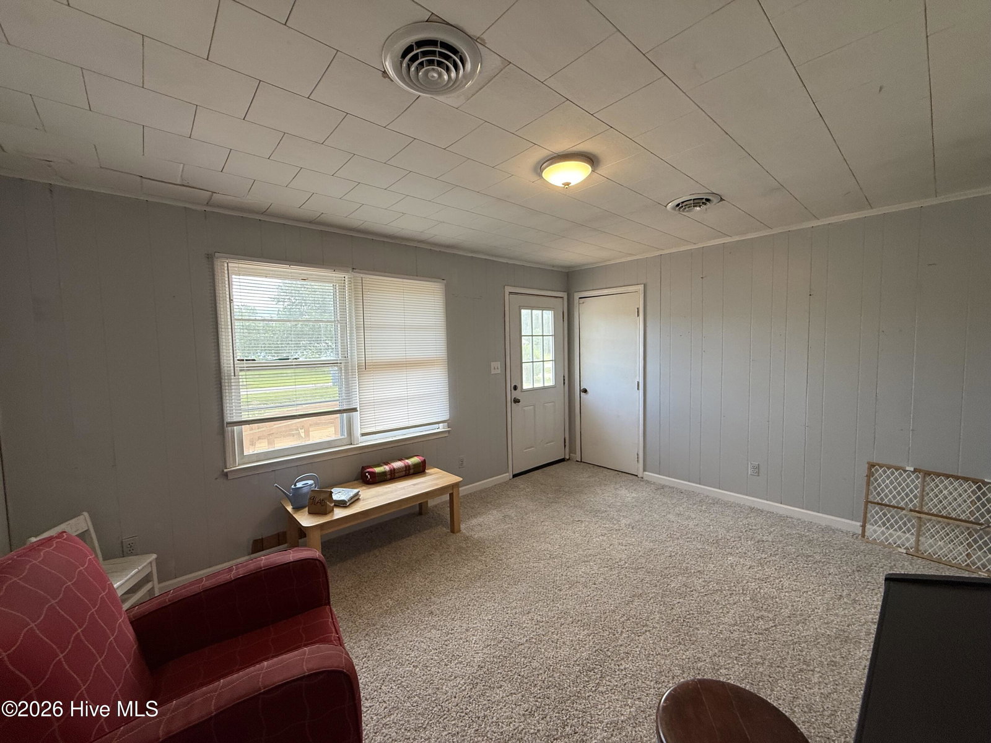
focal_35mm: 14
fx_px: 401
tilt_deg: -1.7
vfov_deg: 85.7
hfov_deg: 102.1
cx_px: 496
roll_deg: +1.1
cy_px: 372
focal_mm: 2.22
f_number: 2.2
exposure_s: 1/120
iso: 100
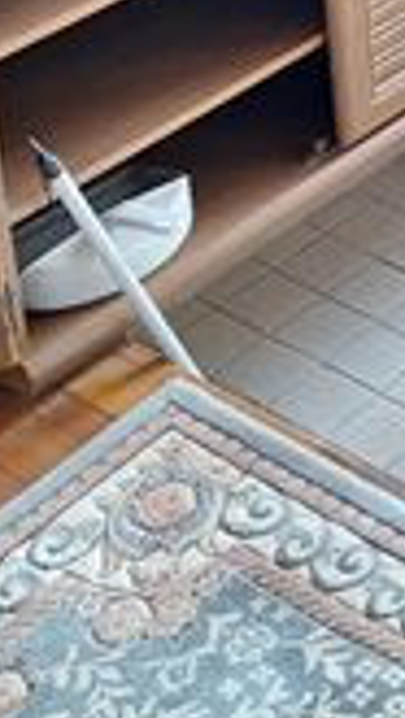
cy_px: -196
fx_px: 1849
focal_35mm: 97
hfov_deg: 11.7
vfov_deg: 20.3
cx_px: 684
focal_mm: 5.54
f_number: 1.8
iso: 200
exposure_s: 1/50
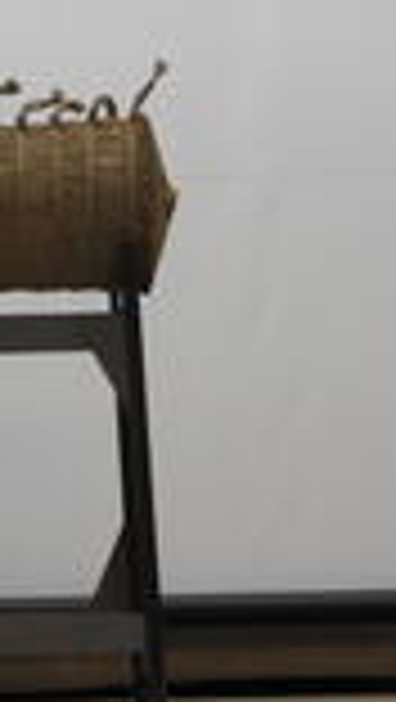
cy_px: 310
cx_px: -396
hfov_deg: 2.0
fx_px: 11474
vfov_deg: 3.5
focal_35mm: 616
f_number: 5.3
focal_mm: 39.4
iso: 400
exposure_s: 1/40
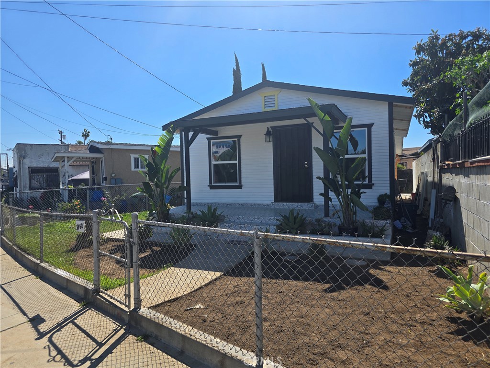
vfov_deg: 58.9
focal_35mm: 23
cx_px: 245
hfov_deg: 73.9
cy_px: 184
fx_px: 326
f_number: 1.7
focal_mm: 6.3
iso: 12
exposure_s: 1/864
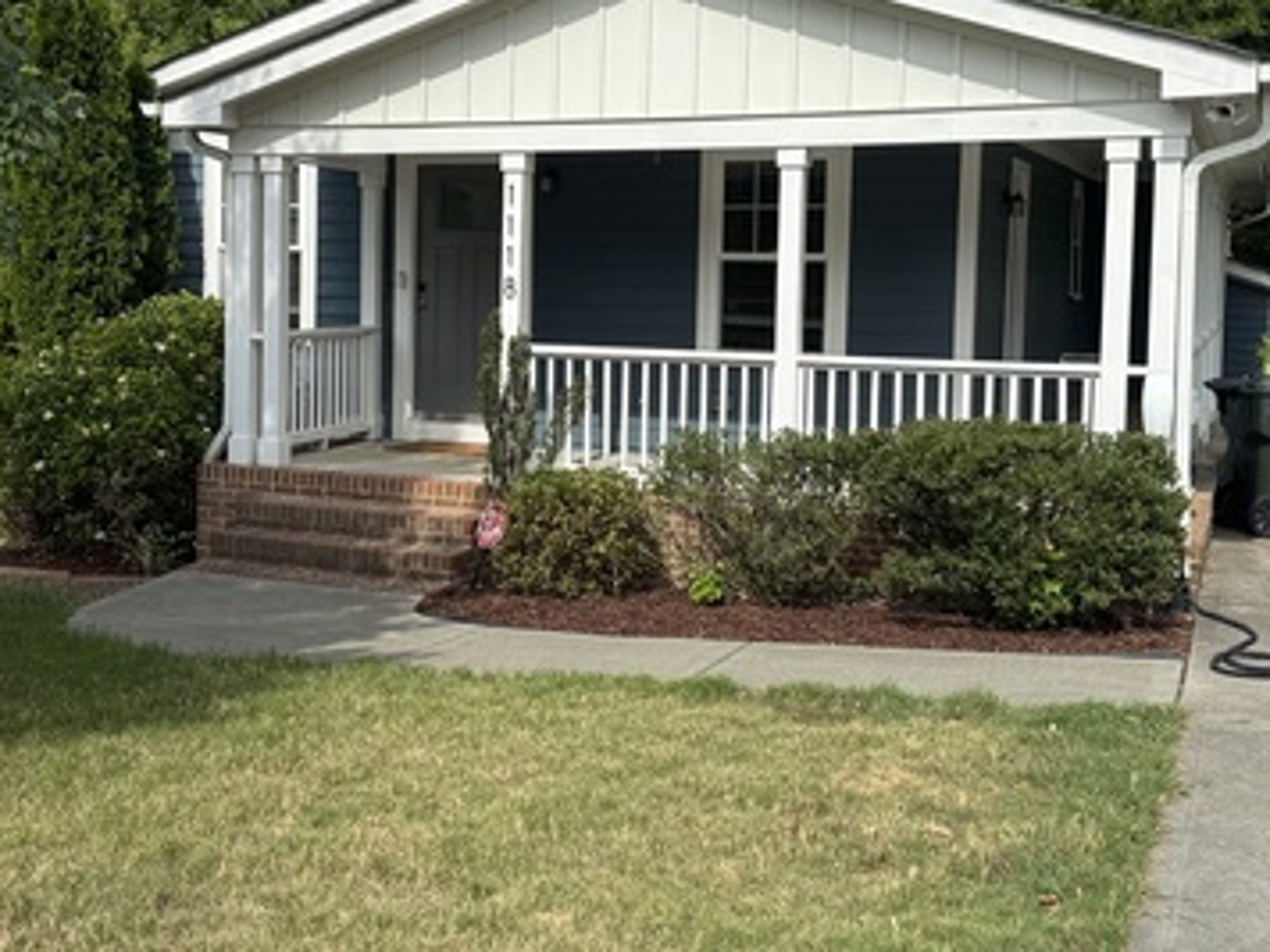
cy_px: 360
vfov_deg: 32.0
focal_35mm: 45
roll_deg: -1.2
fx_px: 1651
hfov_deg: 41.9
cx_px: 505
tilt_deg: -3.8
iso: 80
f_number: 1.78
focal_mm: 6.76
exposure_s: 1/3802
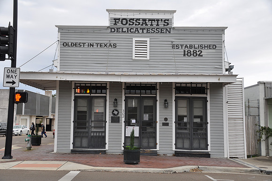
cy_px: 90
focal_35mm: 39
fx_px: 294
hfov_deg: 49.6
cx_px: 136
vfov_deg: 34.1
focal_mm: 26
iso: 200
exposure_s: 1/50
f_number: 7.1
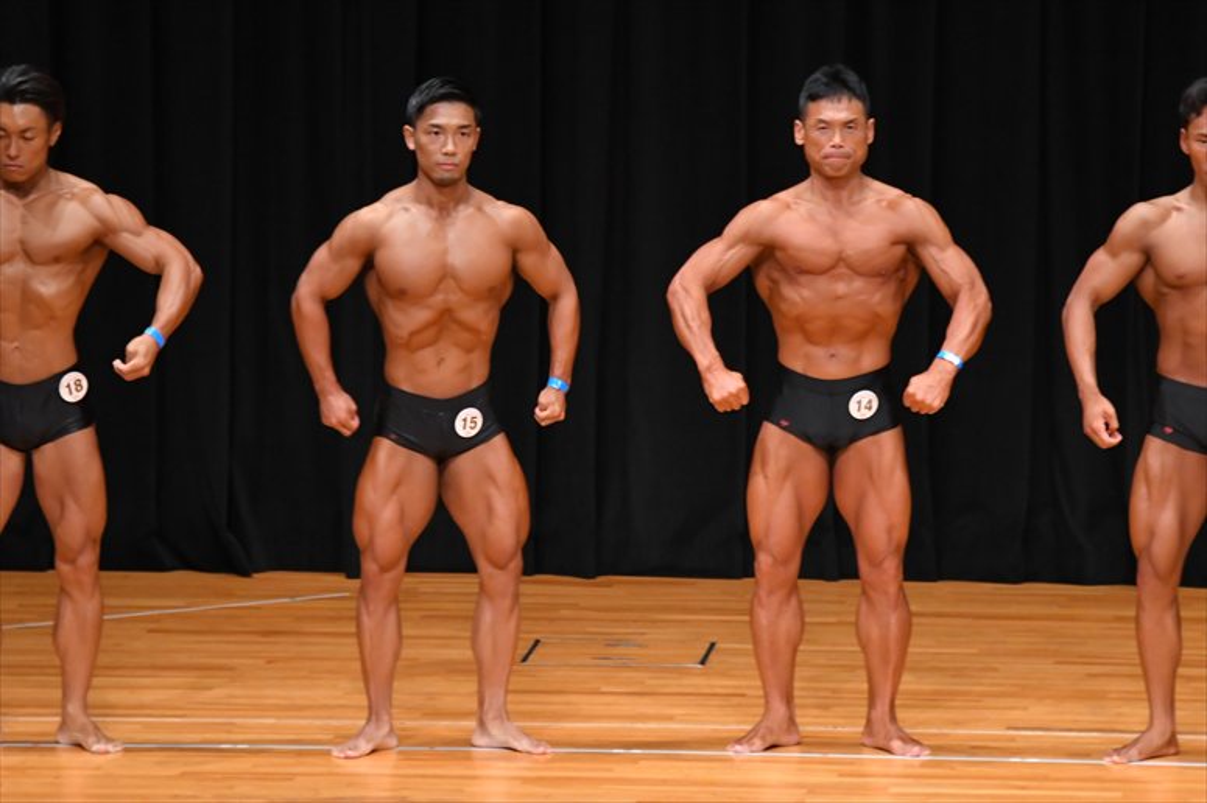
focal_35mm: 285
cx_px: 604
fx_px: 9551
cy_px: 402
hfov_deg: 7.2
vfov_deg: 4.8
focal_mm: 190
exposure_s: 1/400
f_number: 5.6
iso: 4000
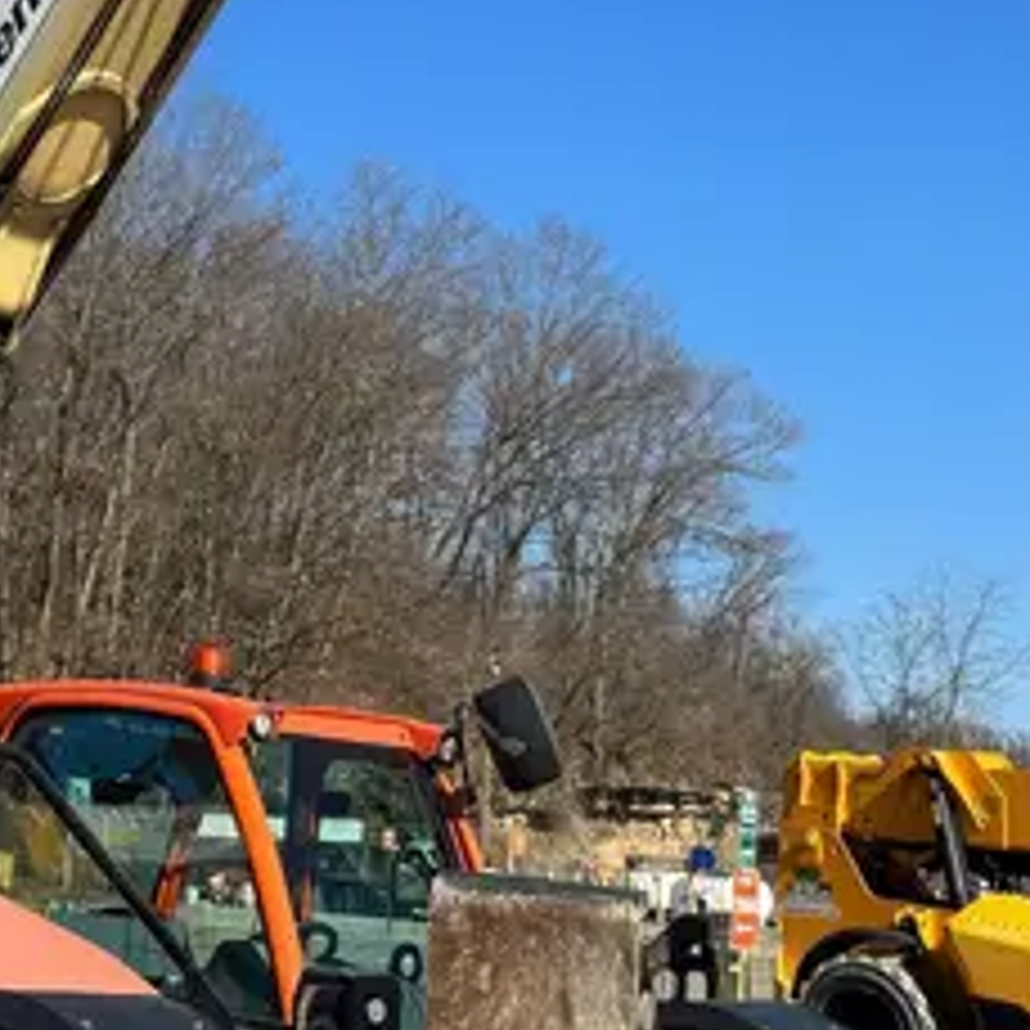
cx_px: 441
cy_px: 340
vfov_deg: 25.2
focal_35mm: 68
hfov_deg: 25.3
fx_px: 2289
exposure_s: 1/3802
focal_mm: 6.76
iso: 80
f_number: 1.78
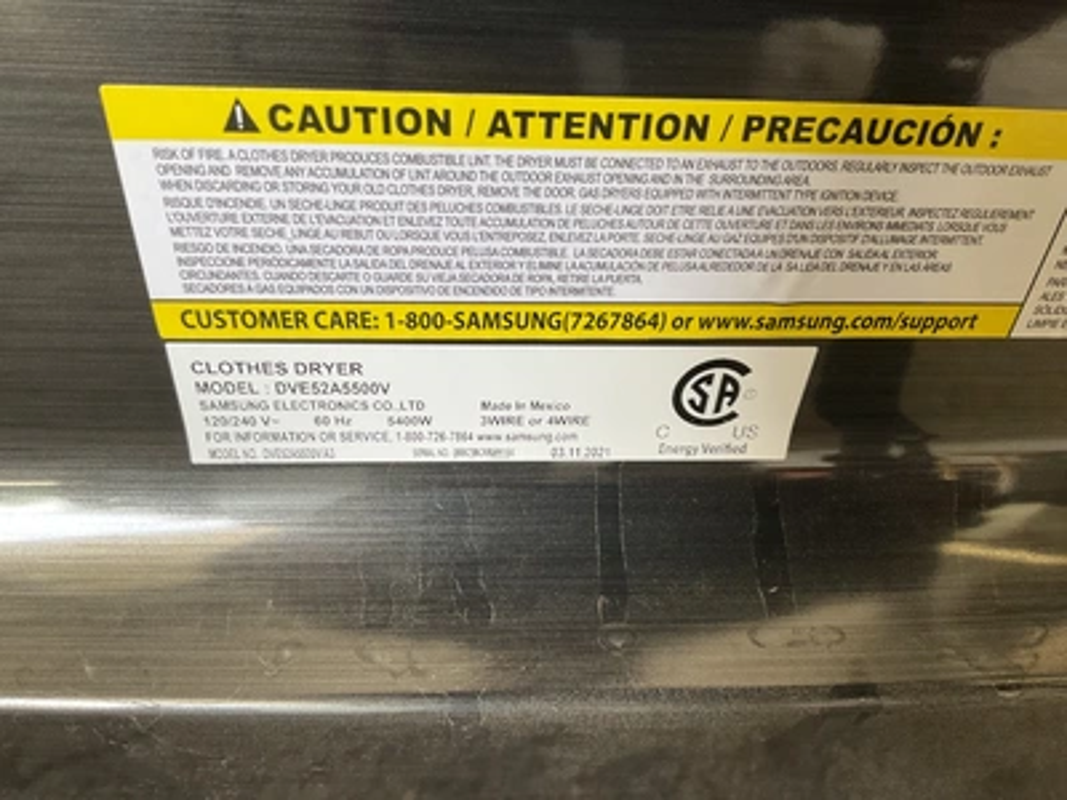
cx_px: 534
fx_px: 894
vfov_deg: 48.2
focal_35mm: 29
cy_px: 400
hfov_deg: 61.7
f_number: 1.8
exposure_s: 1/60
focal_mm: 3
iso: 64
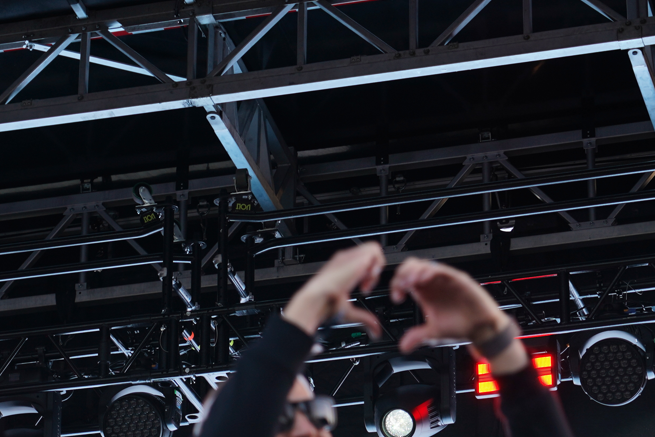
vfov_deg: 8.8
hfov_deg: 13.3
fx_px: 2801
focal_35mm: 154
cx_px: 401
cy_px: 521
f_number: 4
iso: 100
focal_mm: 63
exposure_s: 1/80
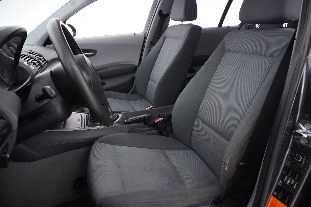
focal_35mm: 24
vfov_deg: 53.1
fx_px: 207
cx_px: 156
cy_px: 104
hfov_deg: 73.7
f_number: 3.5
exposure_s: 1/80
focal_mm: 16
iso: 6400
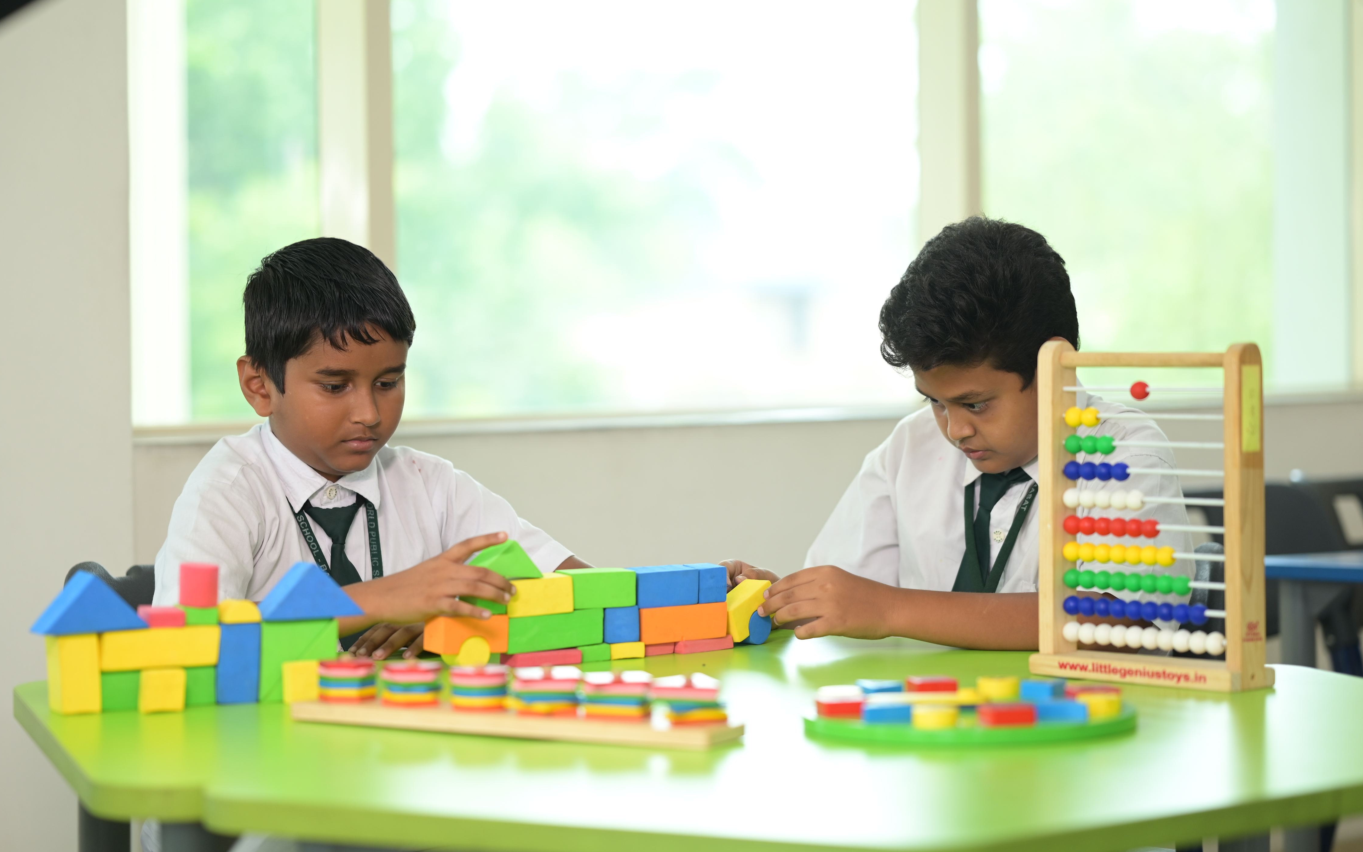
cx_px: 681
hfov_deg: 23.8
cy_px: 425
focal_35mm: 87
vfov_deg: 15.0
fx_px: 3232
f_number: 2
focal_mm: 85
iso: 320
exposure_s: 1/160
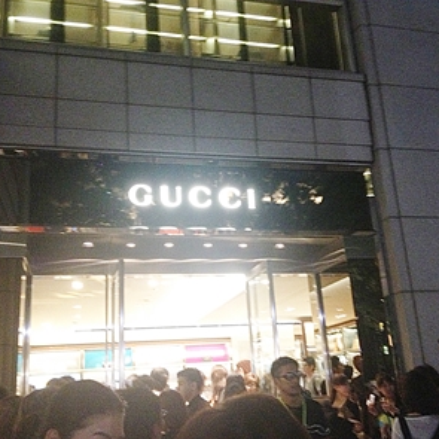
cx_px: 228
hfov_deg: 40.0
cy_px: 222
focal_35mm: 42
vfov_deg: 40.0
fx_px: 603
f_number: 2.4
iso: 400
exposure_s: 1/17
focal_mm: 4.28
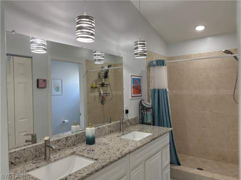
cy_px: 90
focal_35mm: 26
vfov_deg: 53.1
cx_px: 120
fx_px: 181
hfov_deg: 67.3
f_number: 1.6
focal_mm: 5.96
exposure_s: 1/120
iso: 125
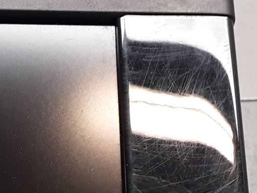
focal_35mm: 109
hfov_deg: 17.8
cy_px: 143
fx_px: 810
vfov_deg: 13.6
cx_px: 27
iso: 50
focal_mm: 2.91
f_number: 1.9
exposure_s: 1/50
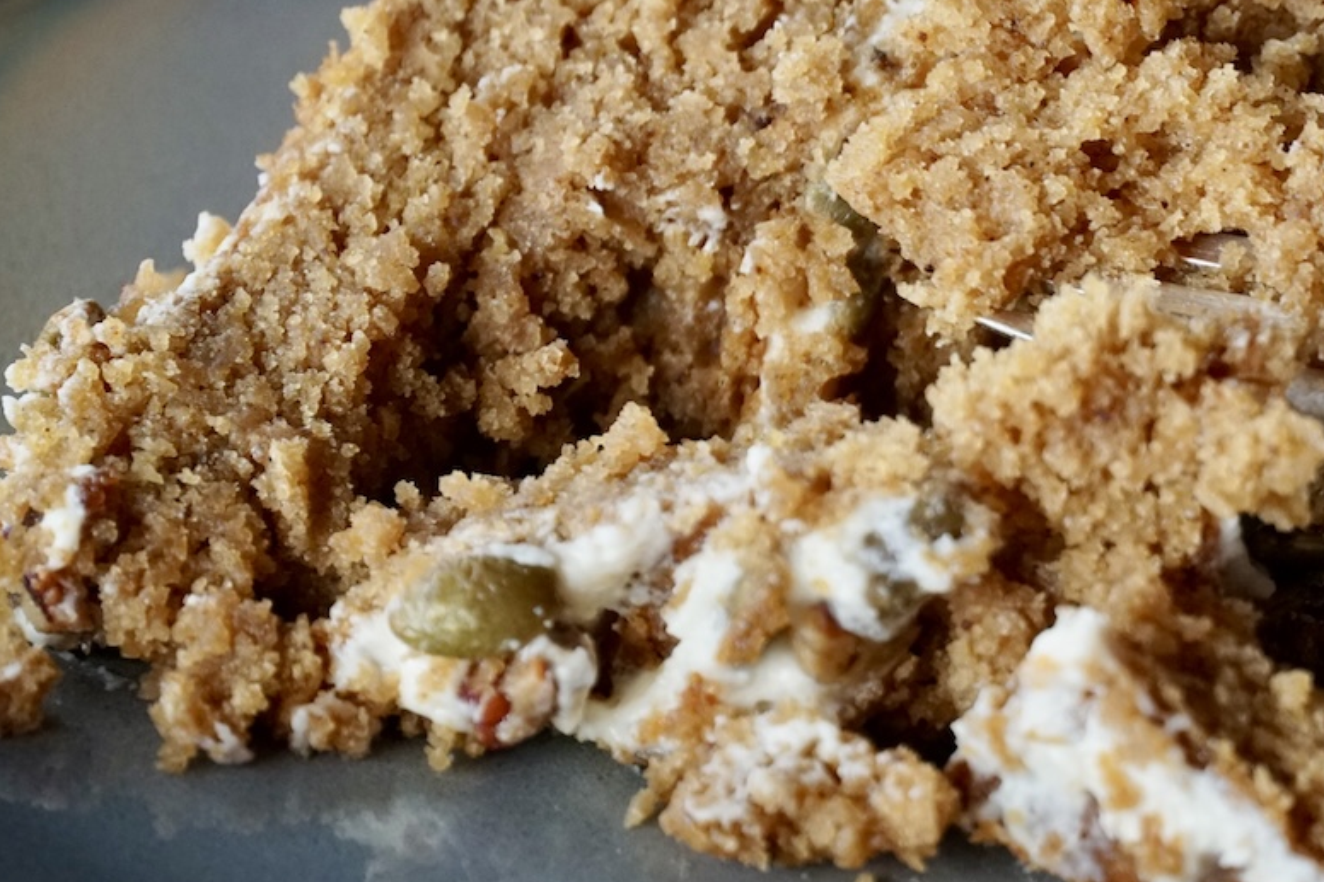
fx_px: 9002
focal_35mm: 245
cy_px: 291
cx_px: 909
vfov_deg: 5.6
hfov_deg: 8.4
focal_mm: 99
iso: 1250
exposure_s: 1/160
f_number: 5.6
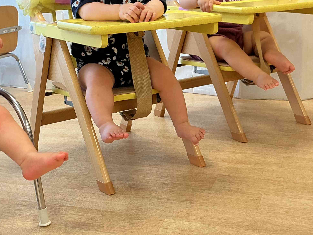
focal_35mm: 60
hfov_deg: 32.1
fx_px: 543
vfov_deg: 24.3
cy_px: 87
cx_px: 129
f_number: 1.8
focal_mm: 3
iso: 25
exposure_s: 1/120
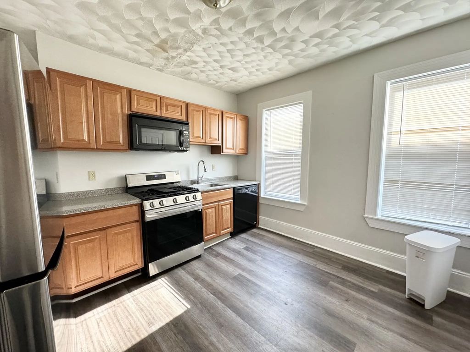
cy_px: 176
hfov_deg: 102.1
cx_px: 235
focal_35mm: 14
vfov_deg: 85.7
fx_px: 190
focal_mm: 2.22
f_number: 2.2
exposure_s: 1/120
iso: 250
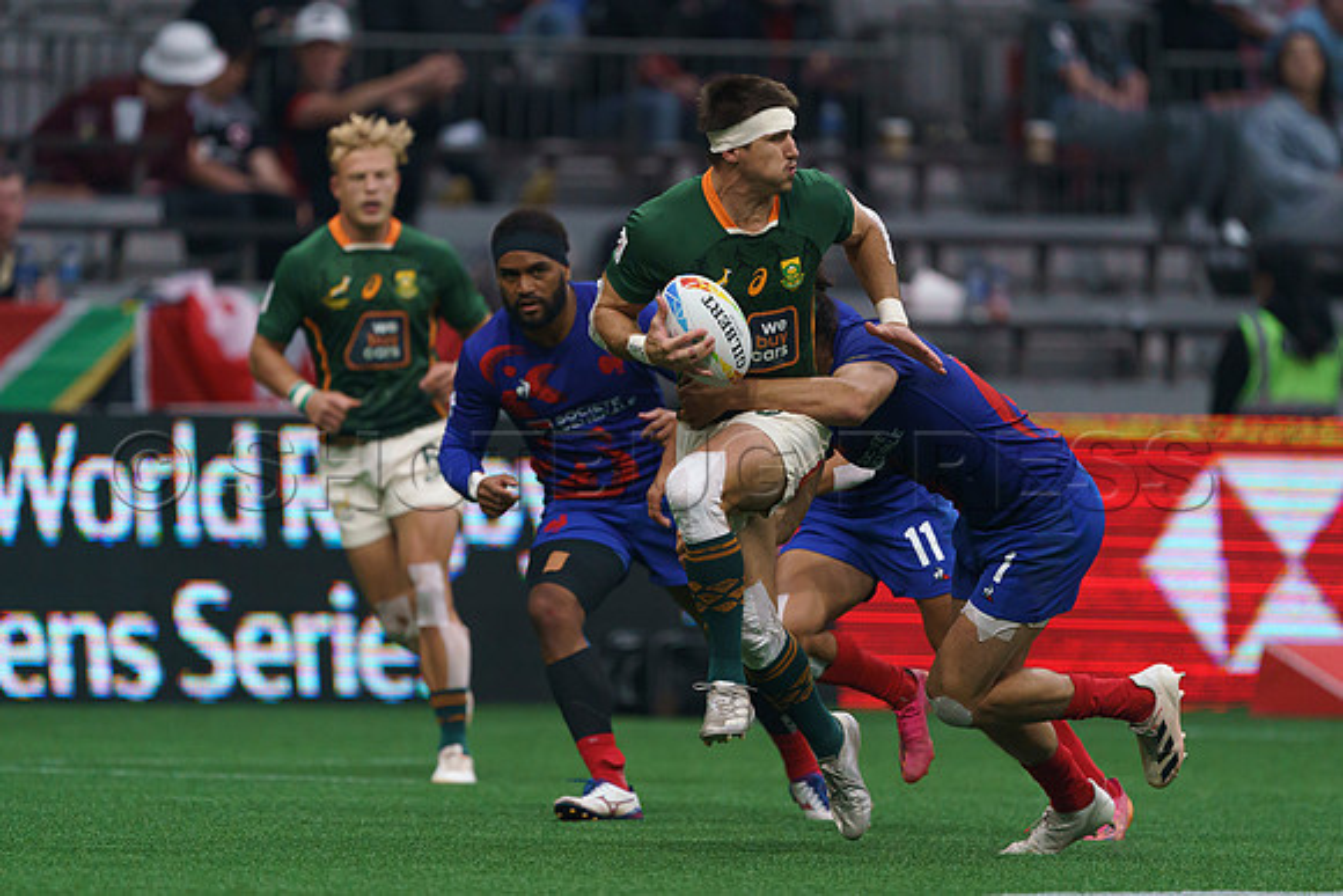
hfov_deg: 2.7
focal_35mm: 773
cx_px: 699
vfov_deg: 1.8
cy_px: 439
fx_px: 28837
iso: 3200
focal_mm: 600
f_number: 4
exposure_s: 1/3200
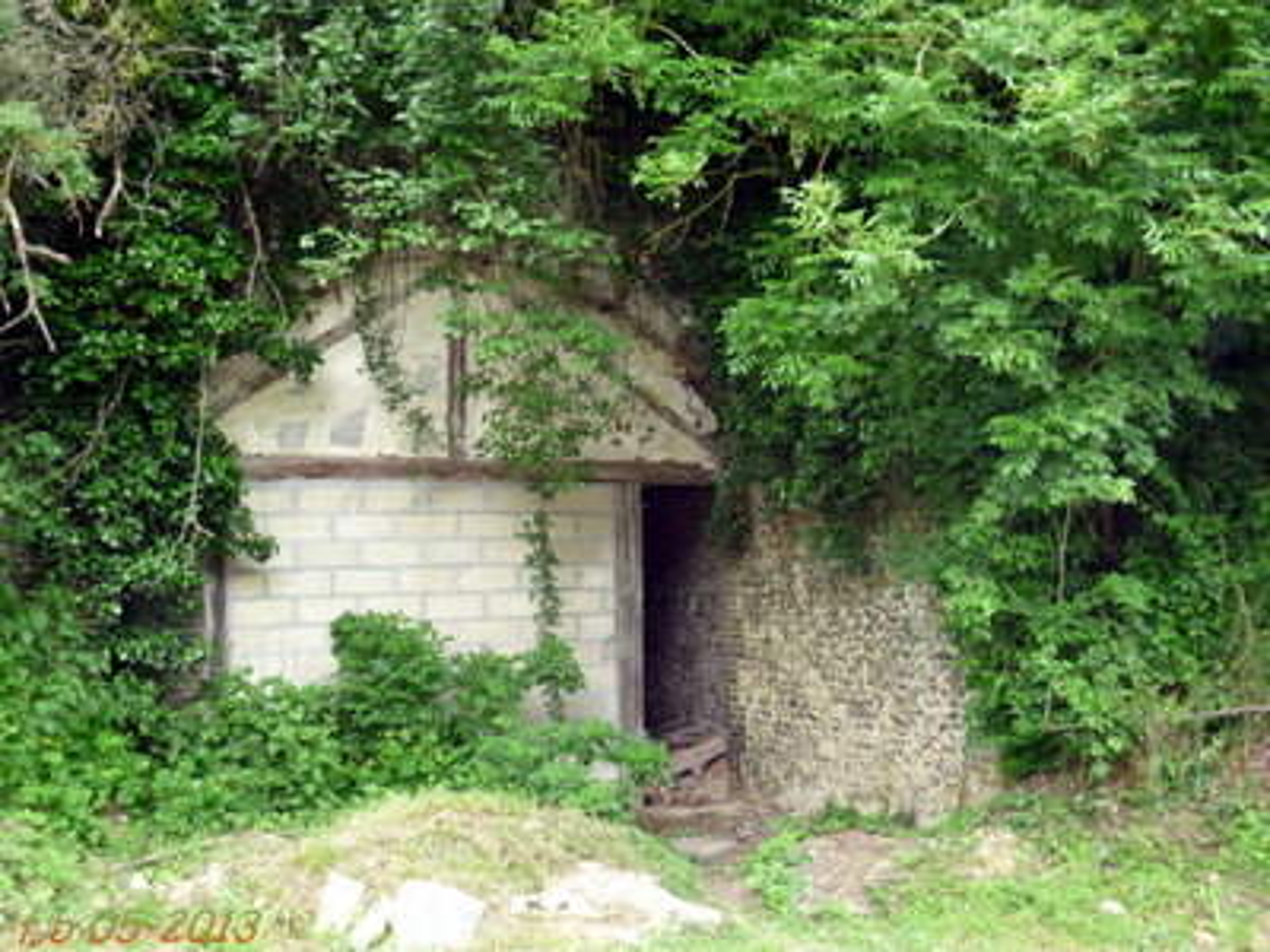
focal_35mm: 42
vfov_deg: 34.3
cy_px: 476
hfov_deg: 44.8
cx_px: 635
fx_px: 1541
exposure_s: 1/30
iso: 160
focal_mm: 7.4
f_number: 3.1
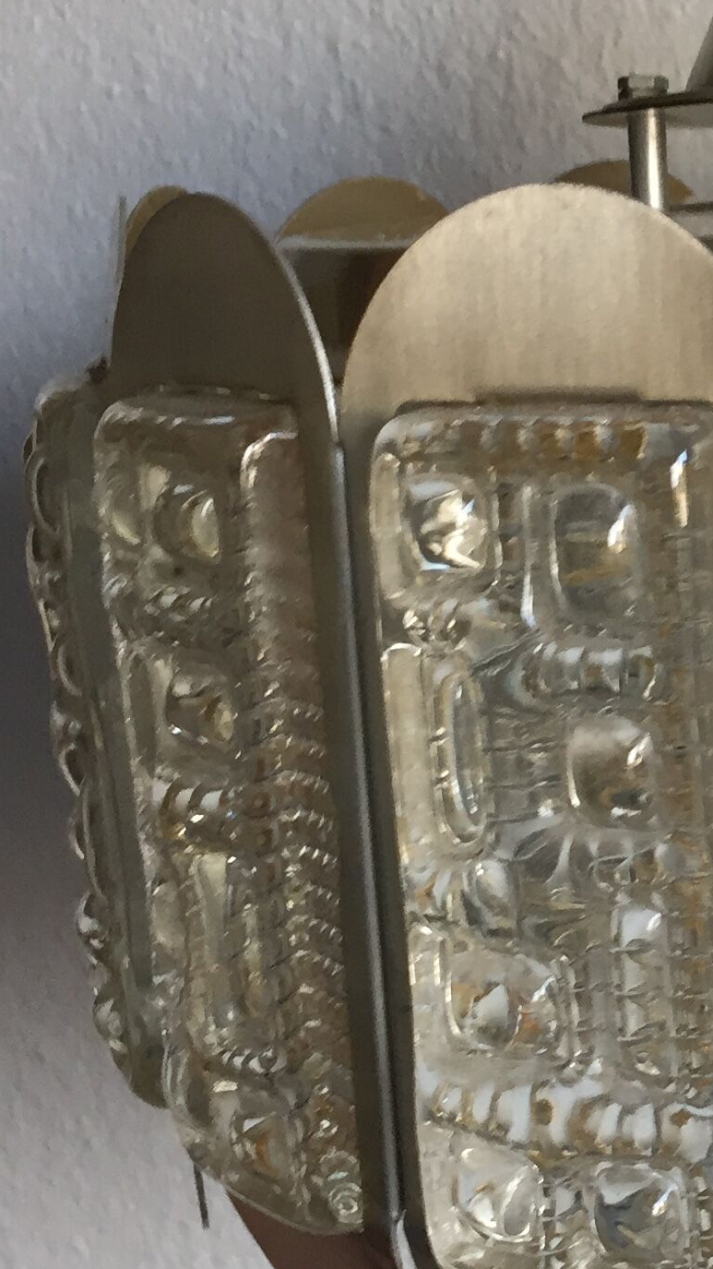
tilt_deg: -17.2
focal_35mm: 75
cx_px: 998
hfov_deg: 15.1
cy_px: 749
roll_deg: +3.7
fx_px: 2522
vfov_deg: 28.2
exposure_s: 1/33
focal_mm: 4.15
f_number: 2.2
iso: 80
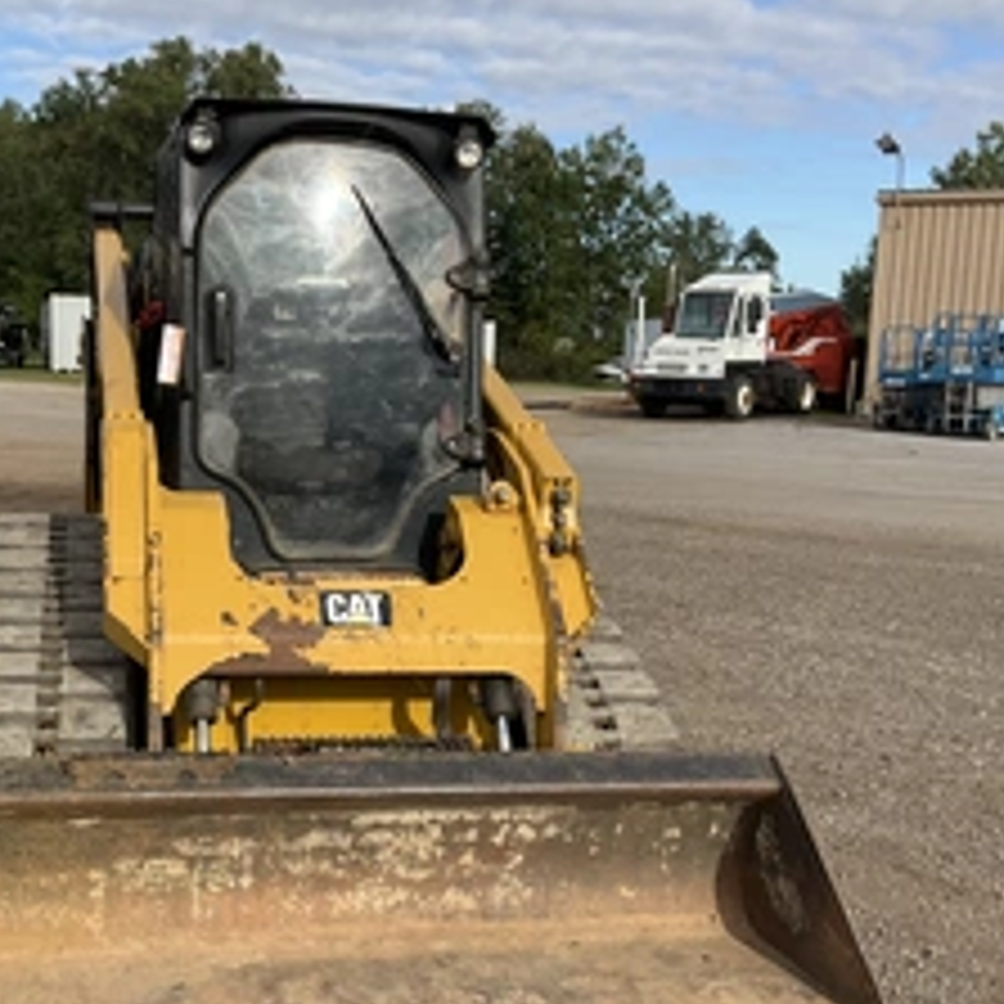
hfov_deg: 36.5
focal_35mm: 46
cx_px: 365
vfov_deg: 36.7
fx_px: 1509
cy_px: 581
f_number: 1.8
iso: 25
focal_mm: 3
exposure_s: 1/1342
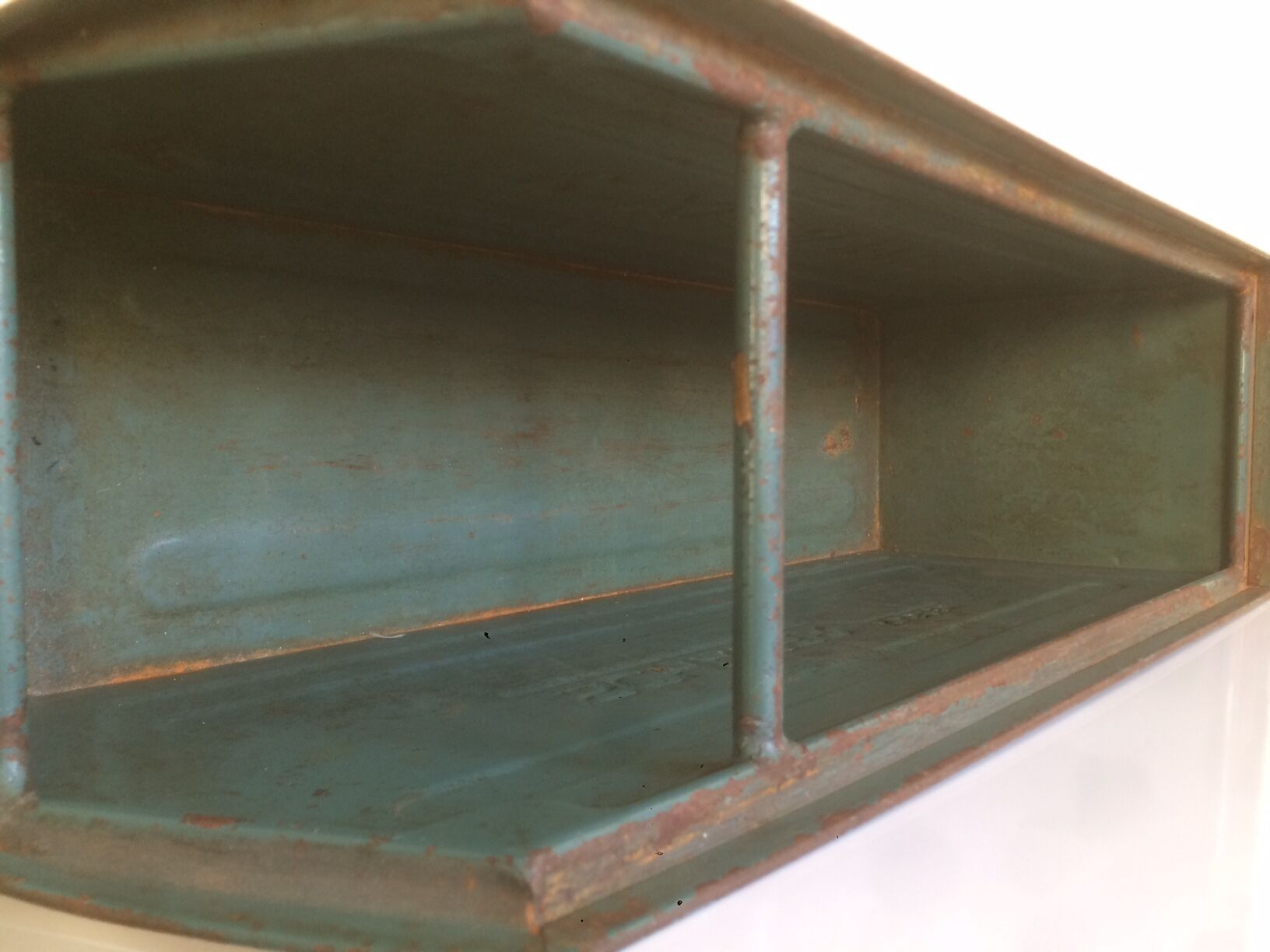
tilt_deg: -4.1
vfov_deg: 48.2
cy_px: 476
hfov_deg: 61.7
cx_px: 635
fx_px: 1064
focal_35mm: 29
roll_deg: -1.2
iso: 100
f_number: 2.2
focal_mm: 4.15
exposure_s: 1/33
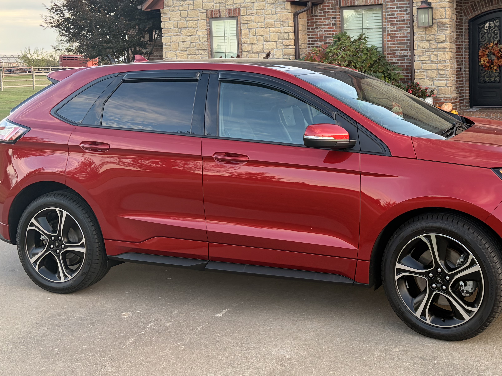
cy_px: 107
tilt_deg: -2.5
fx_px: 667
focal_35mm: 46
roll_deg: +2.0
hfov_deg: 40.5
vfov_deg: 31.1
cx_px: 351
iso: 50
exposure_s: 1/215
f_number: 1.6
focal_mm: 5.96
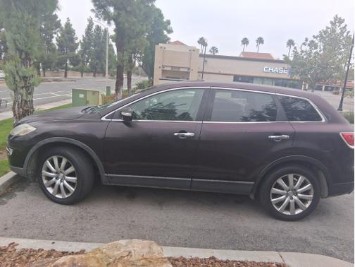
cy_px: 134
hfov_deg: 67.3
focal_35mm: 26
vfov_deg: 53.1
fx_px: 267
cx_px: 178
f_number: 1.8
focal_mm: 3.98
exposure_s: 1/120
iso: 64
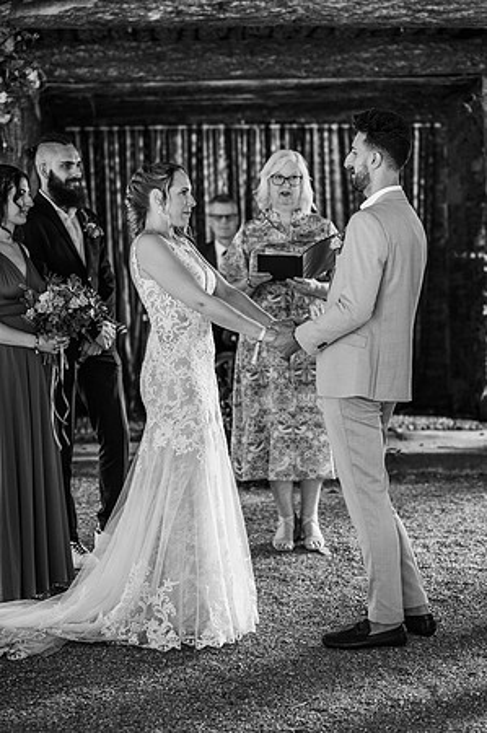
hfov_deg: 16.0
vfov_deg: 23.9
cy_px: 366
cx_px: 244
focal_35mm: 85
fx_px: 1729
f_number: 2.5
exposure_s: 1/200
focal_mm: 85
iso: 1400
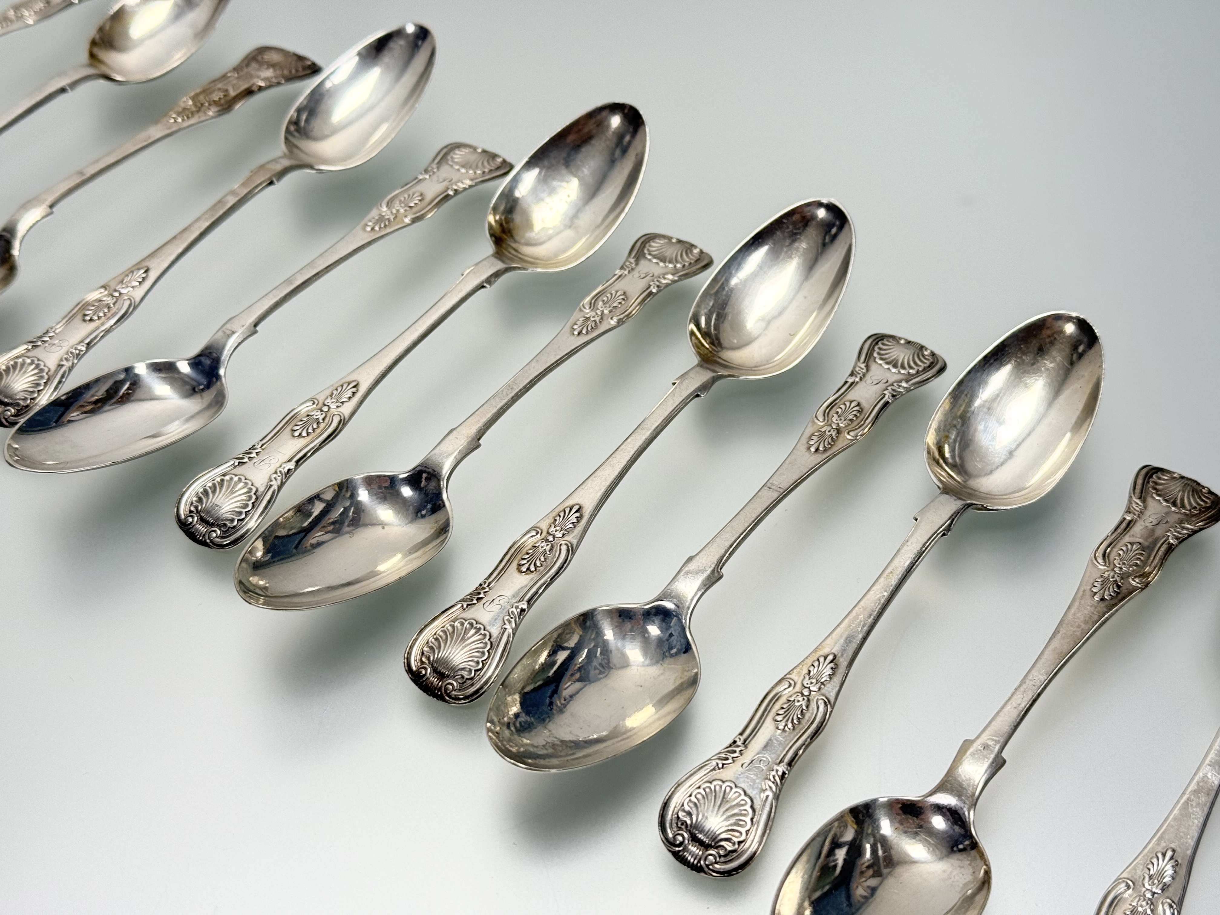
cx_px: 610
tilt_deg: -48.5
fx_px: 1692
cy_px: 458
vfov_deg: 30.3
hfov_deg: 39.7
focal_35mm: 48
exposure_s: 1/100
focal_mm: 6.76
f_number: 1.78
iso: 64
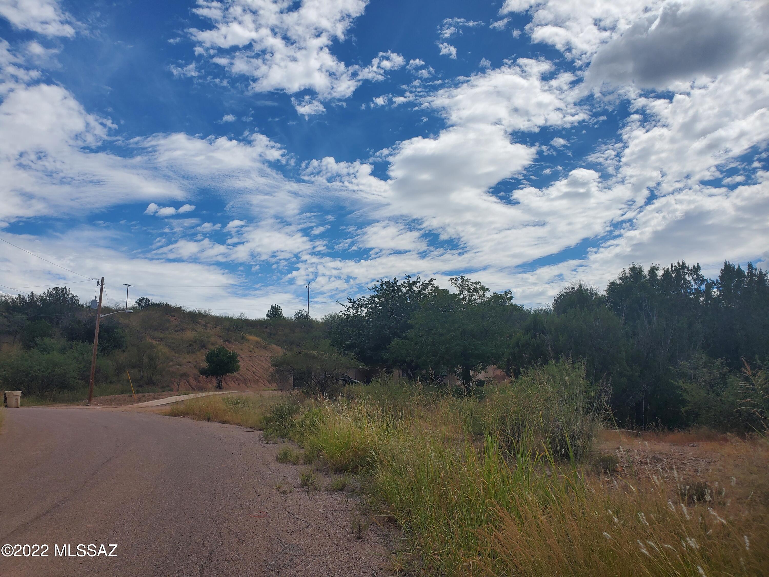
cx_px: 384
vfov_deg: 53.1
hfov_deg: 67.3
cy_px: 288
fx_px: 578
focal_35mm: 26
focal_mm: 4.3
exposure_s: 1/3569
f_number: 2.4
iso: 50
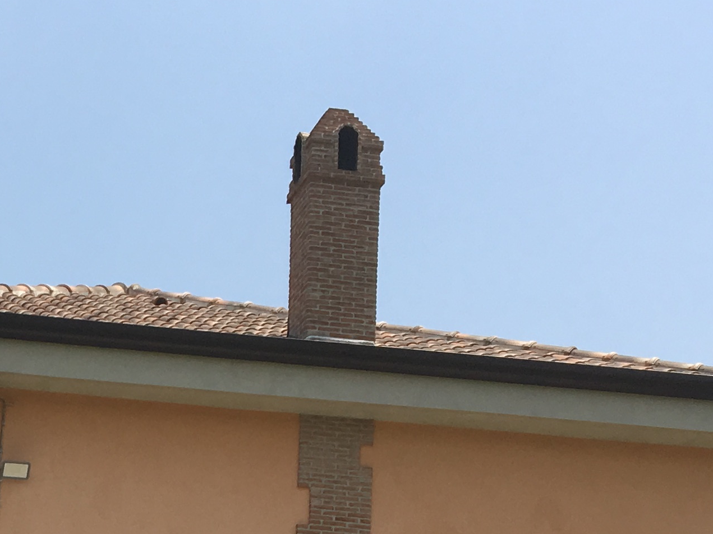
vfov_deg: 15.0
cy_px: 785
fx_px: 1895
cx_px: -29
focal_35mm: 92
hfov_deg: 20.5
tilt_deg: +7.5
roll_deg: -2.3
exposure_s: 1/1923
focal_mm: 4.15
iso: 25
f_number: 2.2
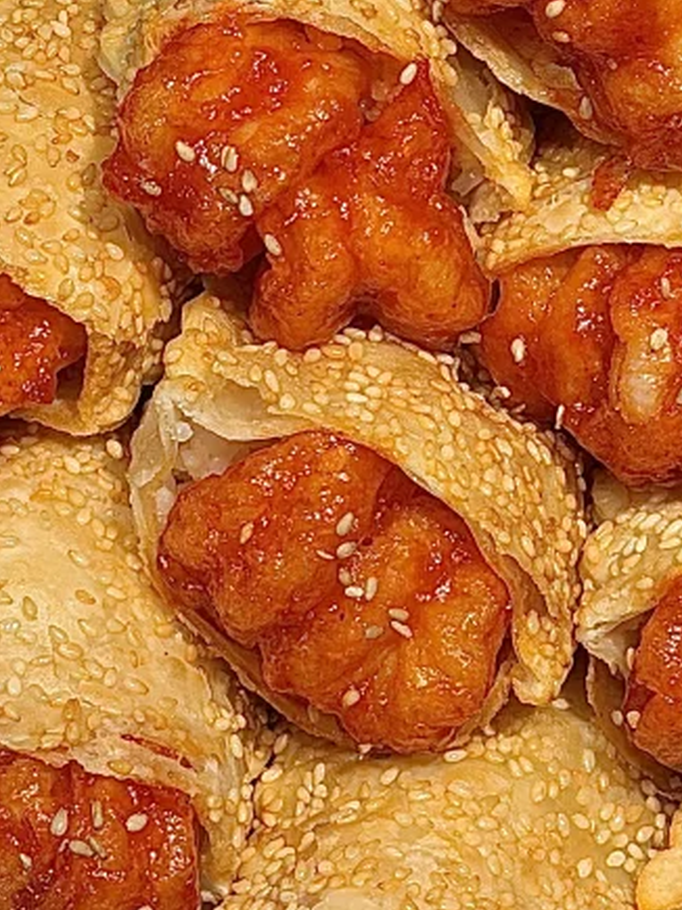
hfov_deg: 9.3
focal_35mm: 159
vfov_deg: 12.2
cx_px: 203
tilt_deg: -65.5
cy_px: -123
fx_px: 4179
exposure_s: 1/108
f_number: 1.78
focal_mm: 6.76
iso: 100
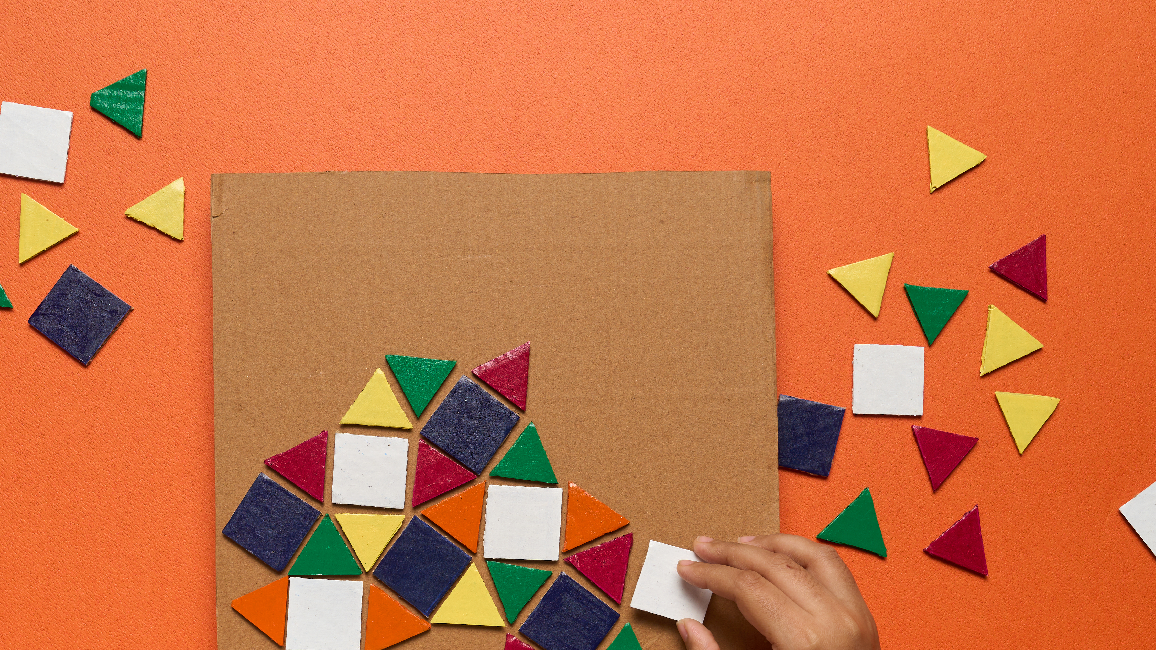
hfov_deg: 36.5
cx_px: 500
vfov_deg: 21.0
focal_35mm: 57
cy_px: 452
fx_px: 1747
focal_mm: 41
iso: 100
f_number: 9
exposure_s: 1/100
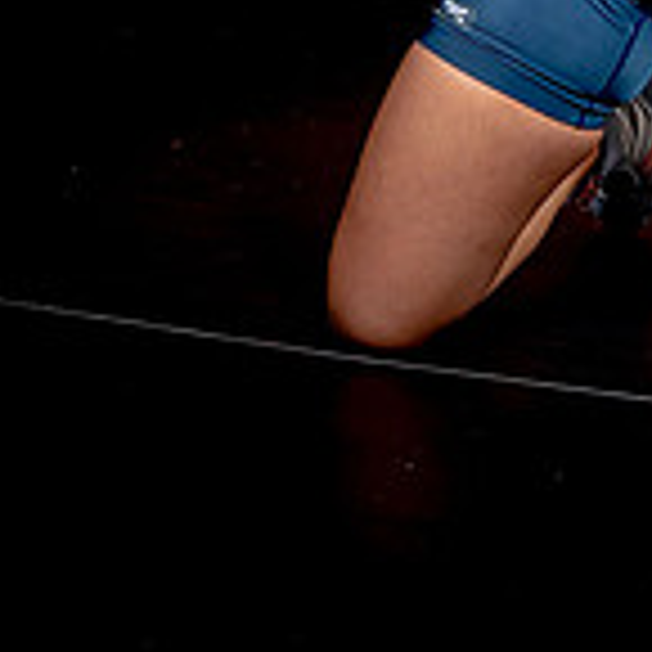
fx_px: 2152
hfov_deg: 16.4
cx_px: 819
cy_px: -335
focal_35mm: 101
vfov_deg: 15.8
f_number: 11
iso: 100
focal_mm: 24
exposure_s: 1/125
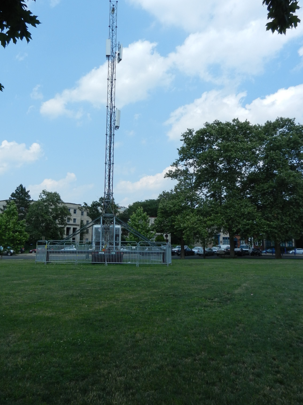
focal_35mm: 29
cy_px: 191
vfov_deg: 61.6
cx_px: 142
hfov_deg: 48.2
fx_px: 338
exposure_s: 1/1600
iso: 160
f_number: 3.5
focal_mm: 4.5
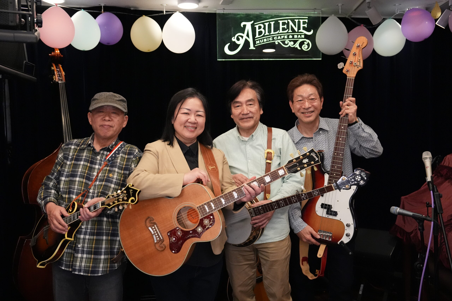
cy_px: 150
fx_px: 439
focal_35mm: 35
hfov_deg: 54.4
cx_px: 226
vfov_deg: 37.9
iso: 8000
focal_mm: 35
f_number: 4
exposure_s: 1/400
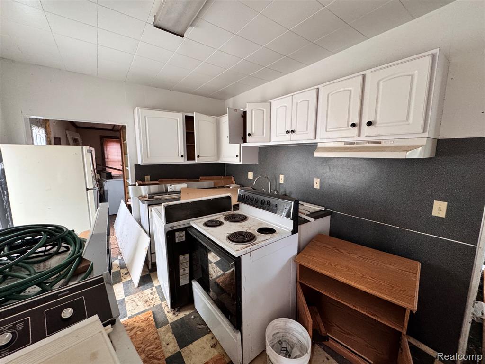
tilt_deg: -8.0
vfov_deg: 85.7
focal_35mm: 14
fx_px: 196
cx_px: 242
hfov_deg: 102.1
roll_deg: -0.7
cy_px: 182
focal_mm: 2.22
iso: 500
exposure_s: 1/60
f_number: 2.2
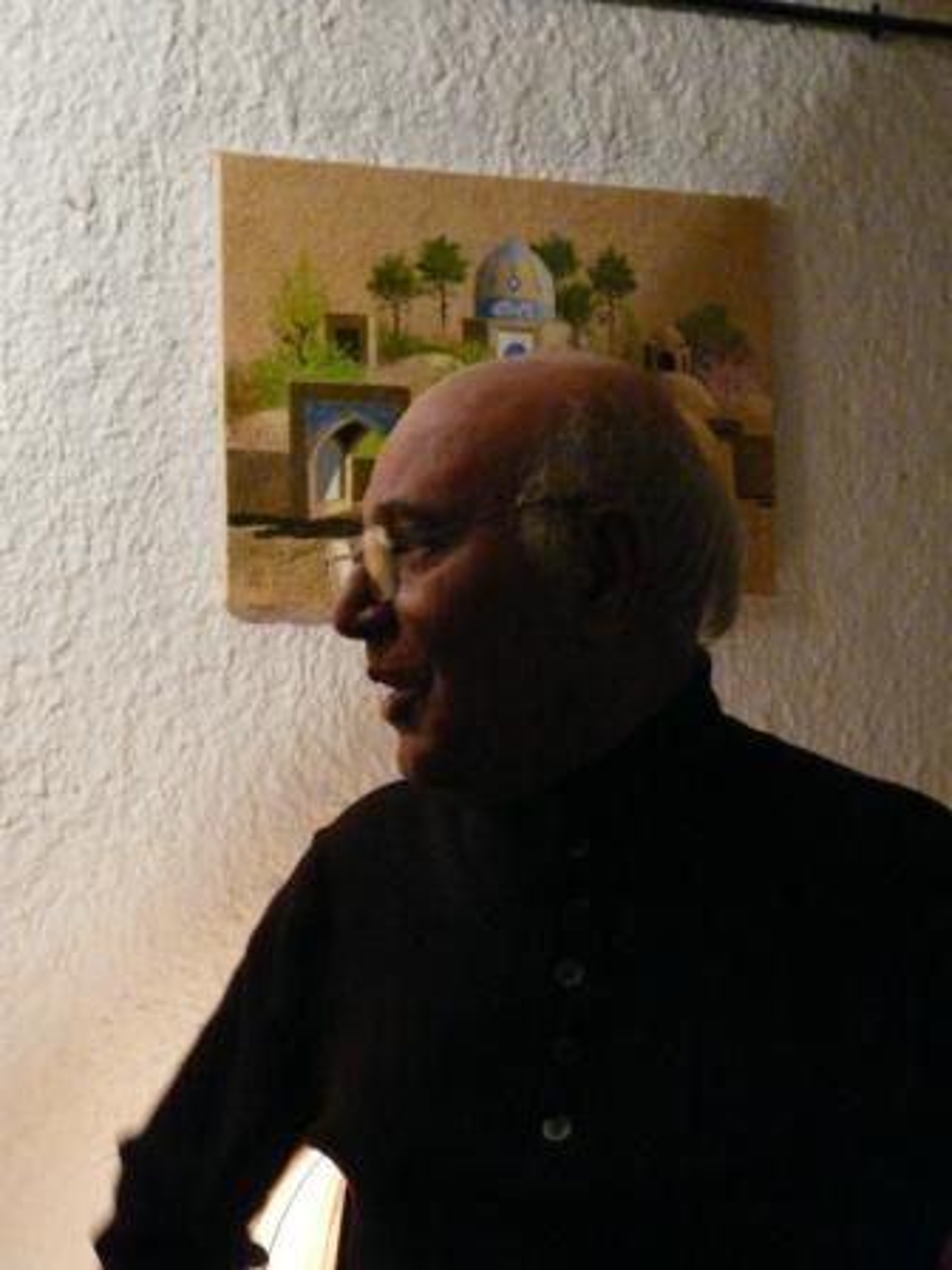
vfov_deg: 28.2
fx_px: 2530
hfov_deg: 21.3
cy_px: 635
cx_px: 476
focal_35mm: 69
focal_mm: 11.4
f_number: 3.2
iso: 800
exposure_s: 1/20
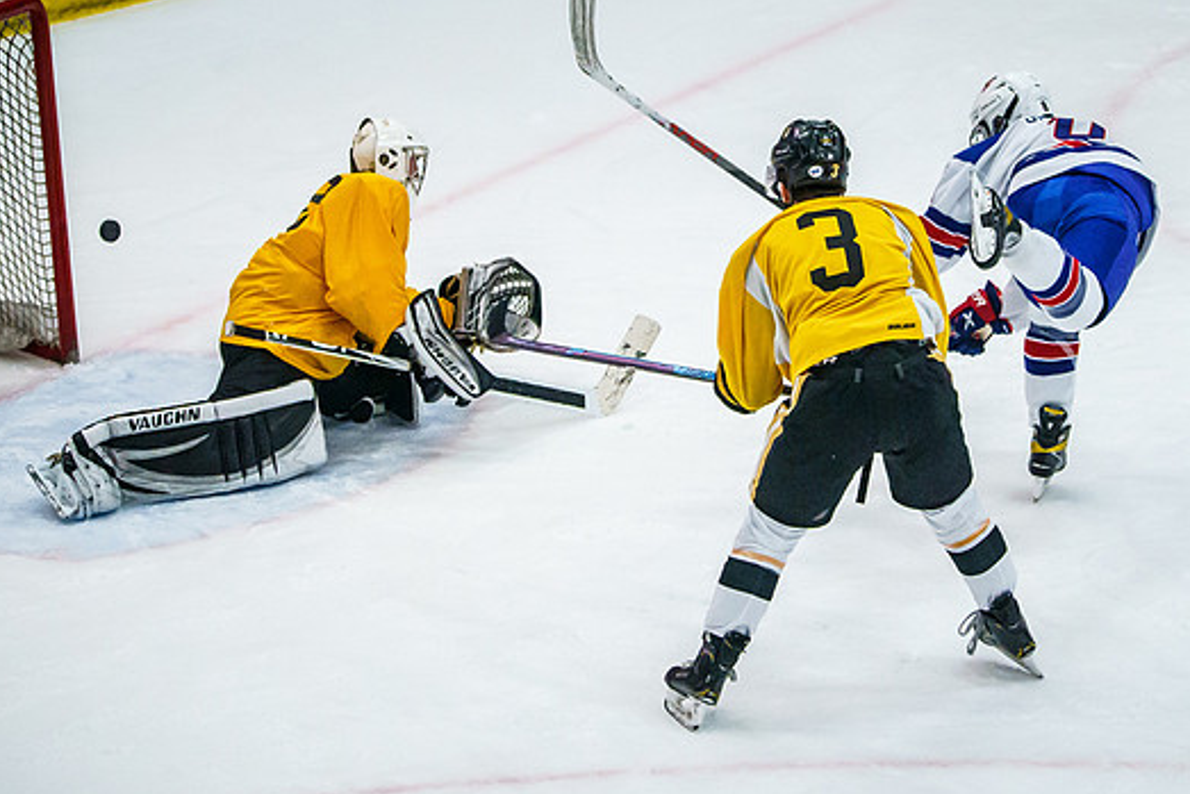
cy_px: 223
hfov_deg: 9.0
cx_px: 783
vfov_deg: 6.0
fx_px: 7571
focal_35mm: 229
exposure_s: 1/1250
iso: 12800
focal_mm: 141
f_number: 4.5
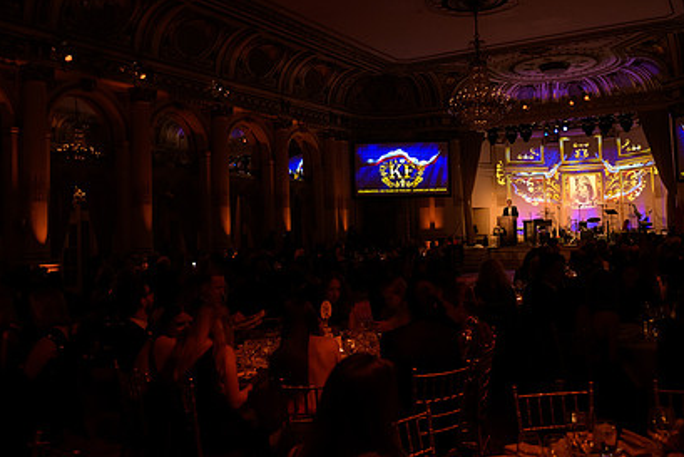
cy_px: 197
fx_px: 646
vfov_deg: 38.8
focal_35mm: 34
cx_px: 388
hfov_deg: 55.6
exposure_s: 1/125
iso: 1600
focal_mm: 24
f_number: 3.2
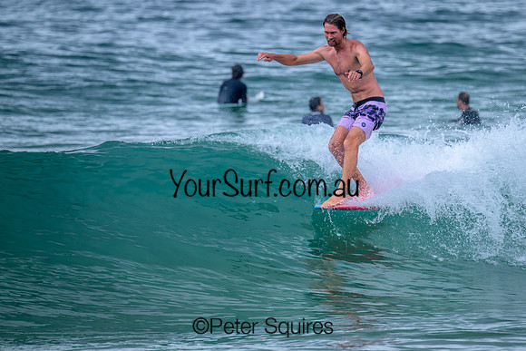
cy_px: 155
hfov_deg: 3.5
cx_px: 323
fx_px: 8641
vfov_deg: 2.3
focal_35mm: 591
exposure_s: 1/2000
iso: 900
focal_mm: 480
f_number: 7.6
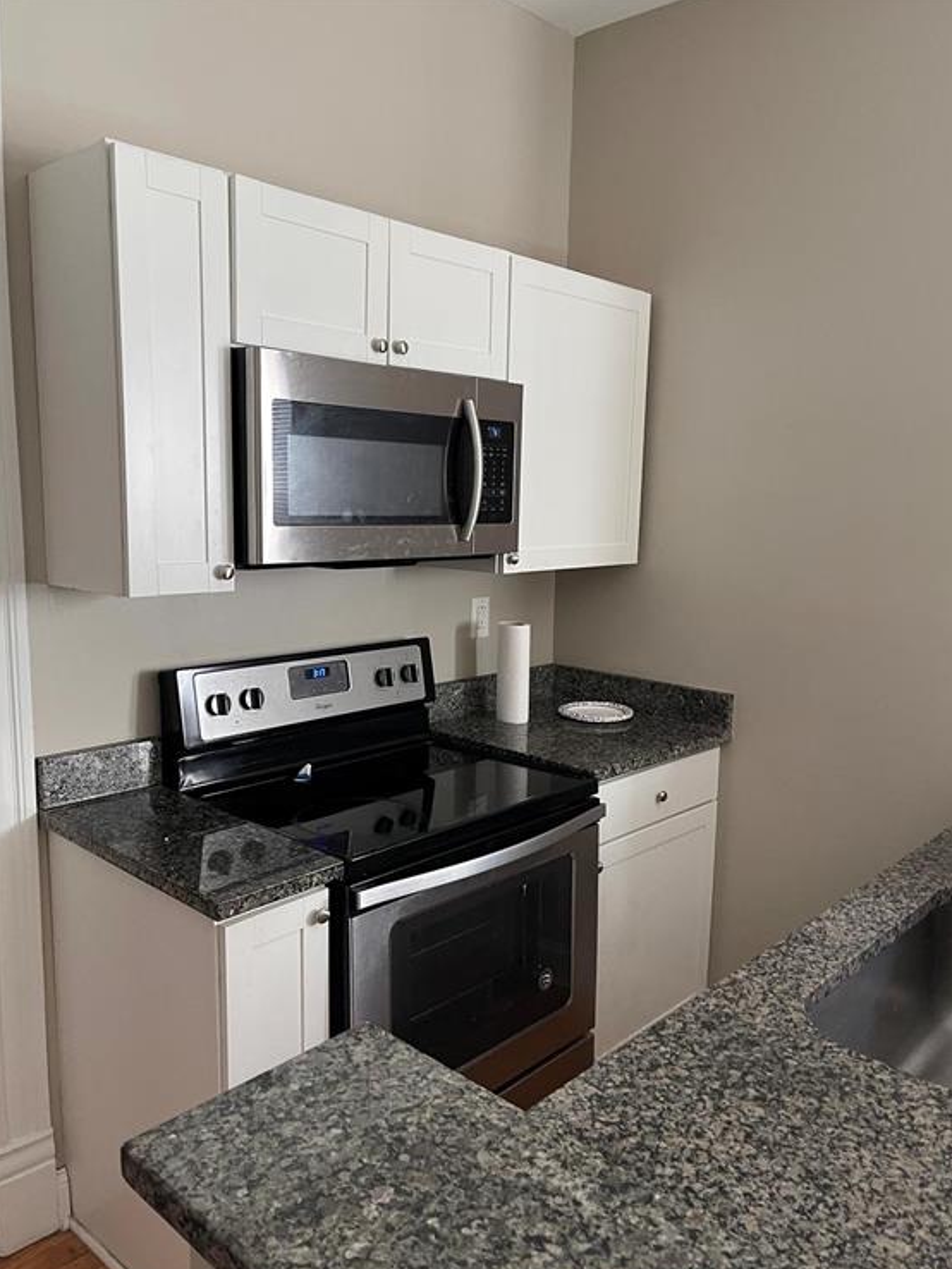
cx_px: 490
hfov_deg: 53.1
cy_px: 653
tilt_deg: -5.5
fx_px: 953
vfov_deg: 67.3
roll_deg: -0.4
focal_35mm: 26
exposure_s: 1/60
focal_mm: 5.1
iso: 320
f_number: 1.6
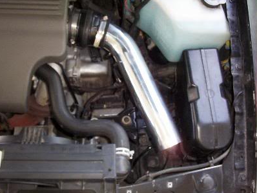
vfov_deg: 36.1
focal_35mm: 40
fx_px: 298
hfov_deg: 46.7
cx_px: 128
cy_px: 98
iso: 140
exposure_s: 1/30
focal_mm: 6
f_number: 4.5
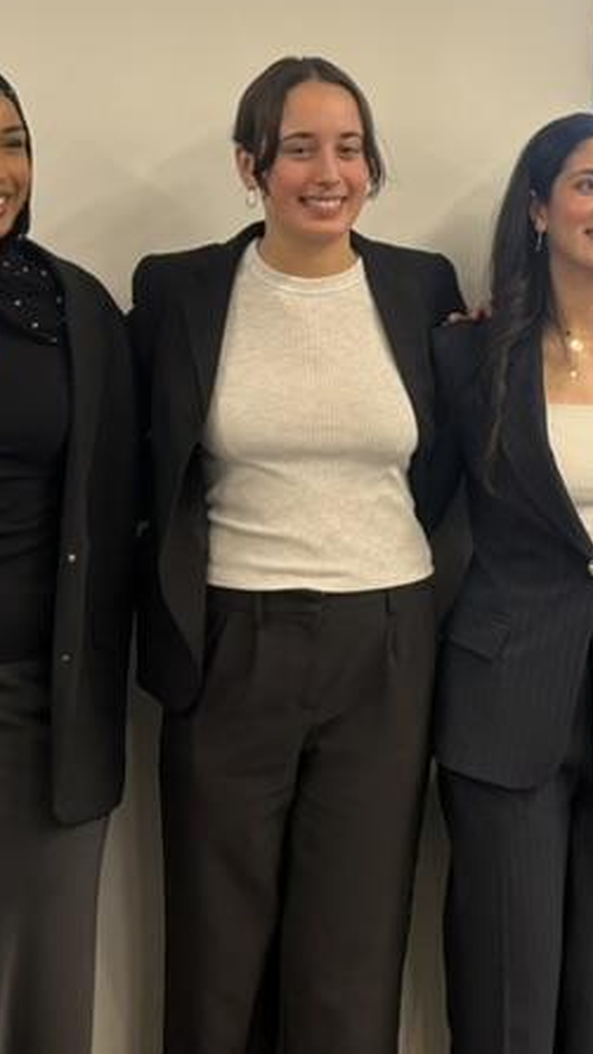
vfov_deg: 32.1
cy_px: 347
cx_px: 548
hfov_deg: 18.2
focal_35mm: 65
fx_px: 1816
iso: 125
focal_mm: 5.96
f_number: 1.6
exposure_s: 1/42
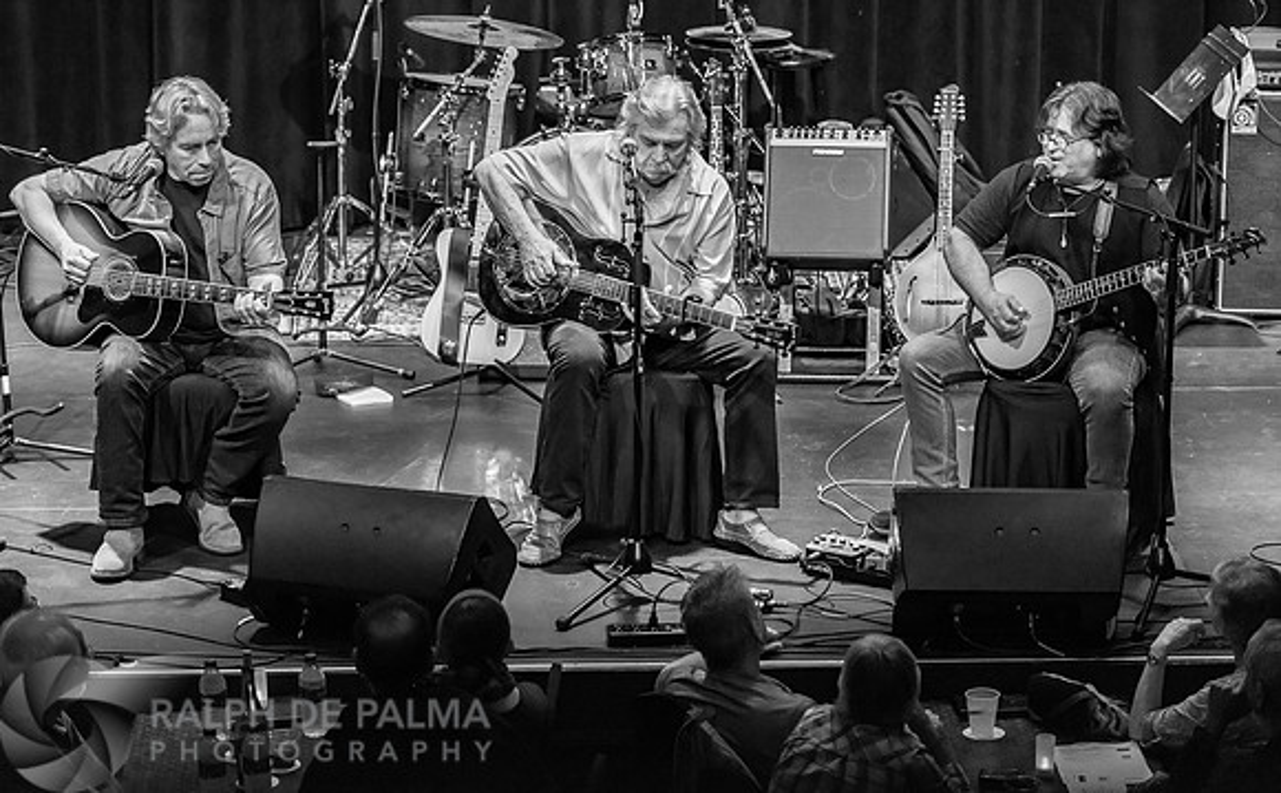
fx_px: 4554
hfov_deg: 16.0
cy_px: 305
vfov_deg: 9.9
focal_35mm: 131
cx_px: 662
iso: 1600
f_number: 3.2
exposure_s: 1/160
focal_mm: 112
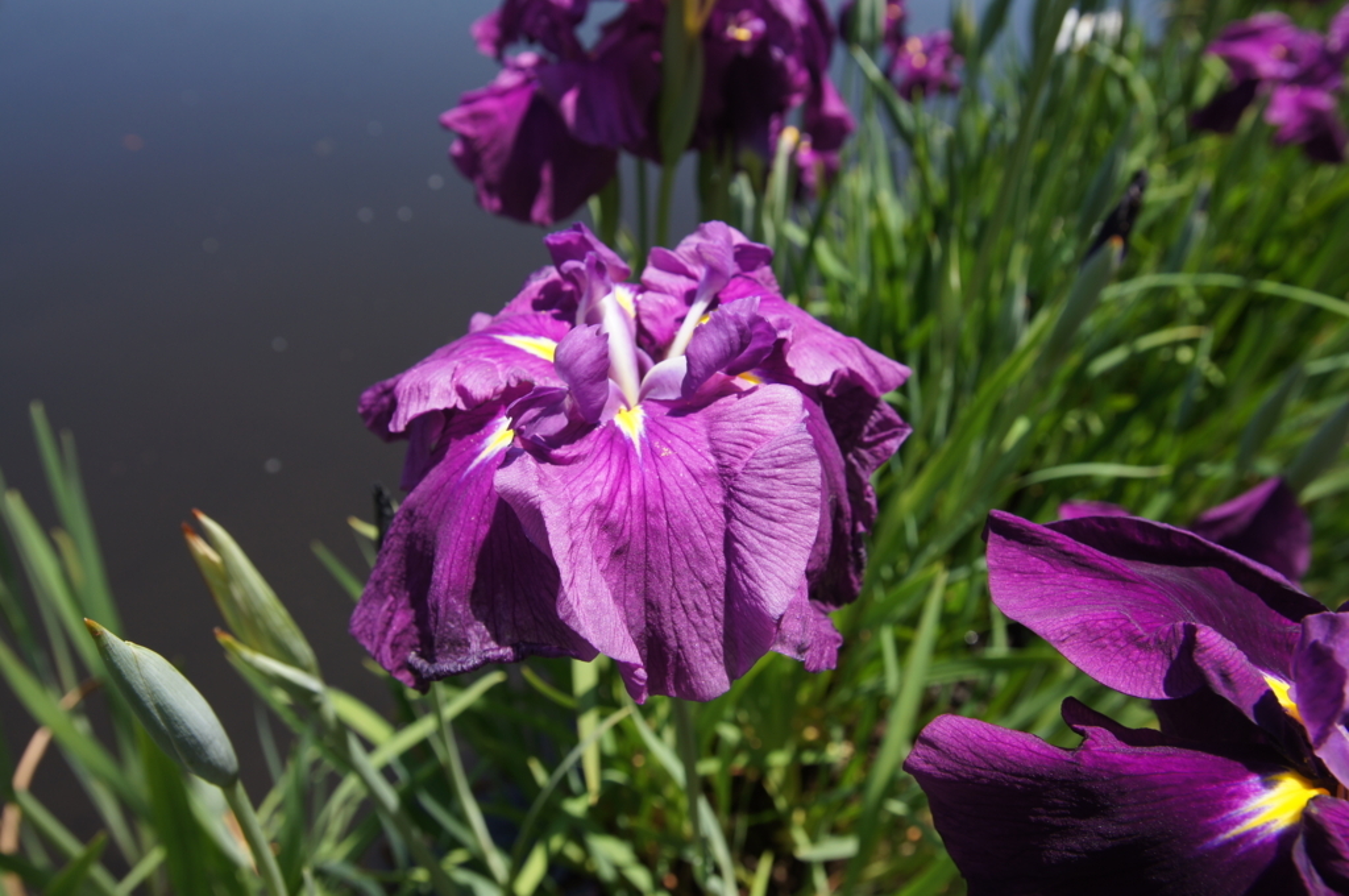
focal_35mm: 24
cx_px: 674
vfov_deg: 53.0
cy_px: 448
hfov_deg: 73.8
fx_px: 898
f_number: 5.6
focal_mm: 16
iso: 100
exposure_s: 1/320
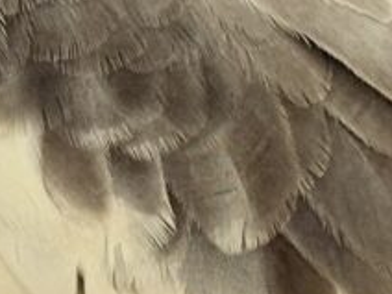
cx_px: 202
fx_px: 3341
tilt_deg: -11.1
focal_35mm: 295
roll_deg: +0.2
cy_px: -218
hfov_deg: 6.7
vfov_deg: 5.0
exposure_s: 1/50
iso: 50
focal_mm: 5.96
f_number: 1.6
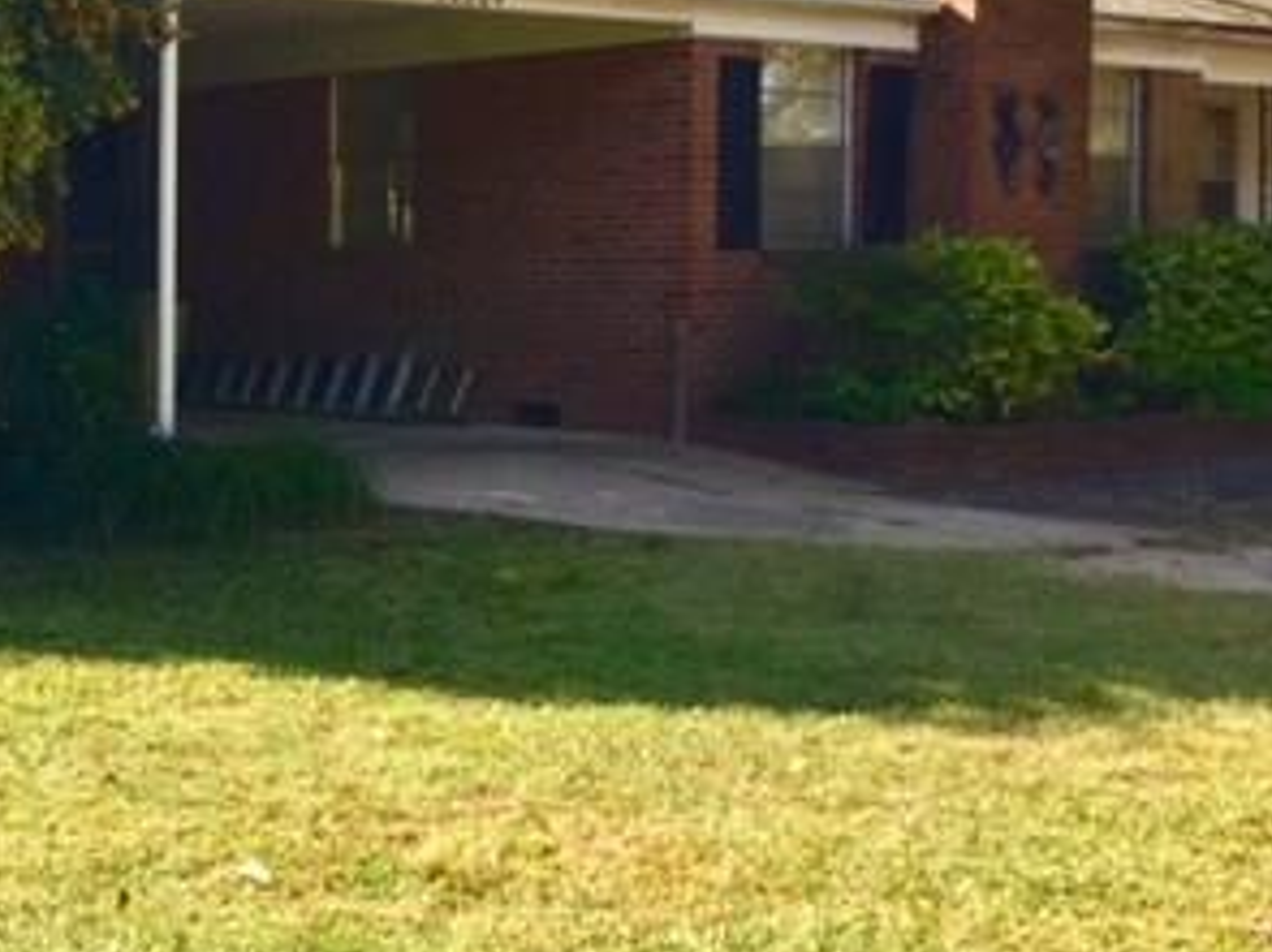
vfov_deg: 23.2
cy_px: 353
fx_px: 2314
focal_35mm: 63
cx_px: -95
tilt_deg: -2.6
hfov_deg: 28.2
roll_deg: -0.8
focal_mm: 4.15
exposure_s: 1/476
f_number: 2.2
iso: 32
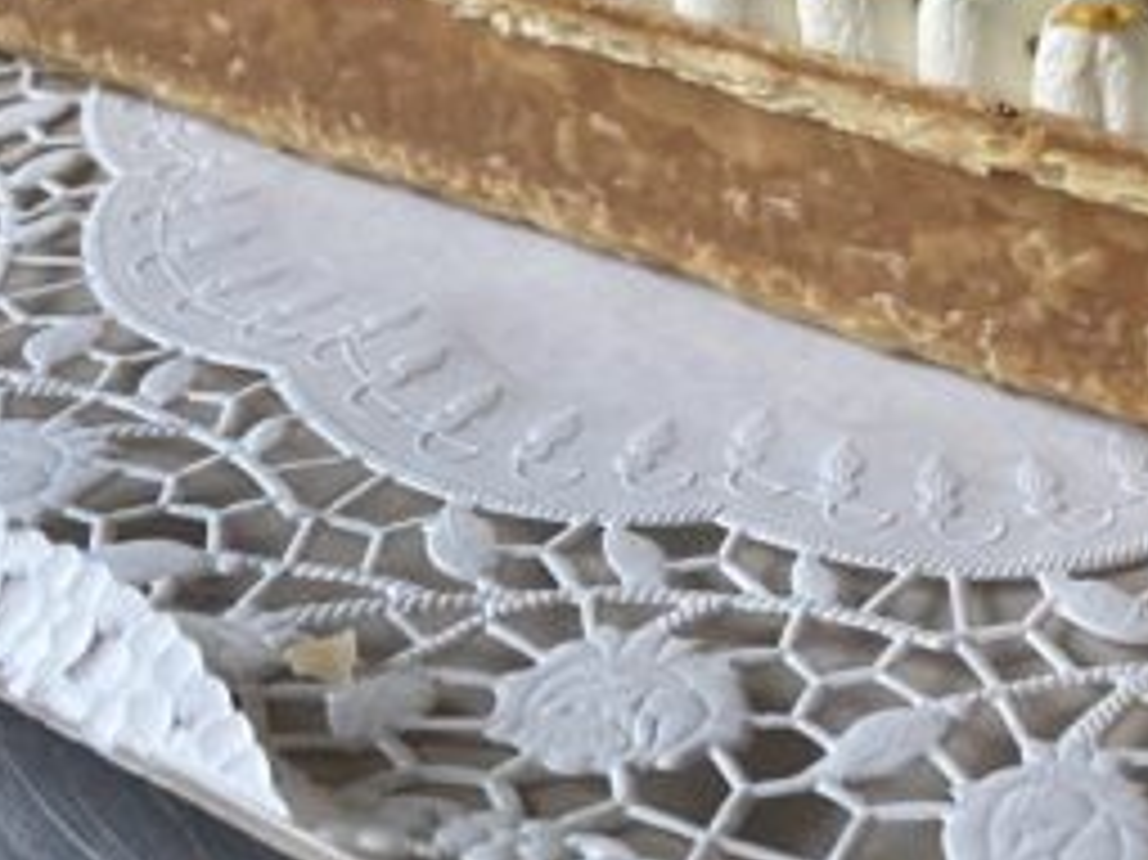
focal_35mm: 68
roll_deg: -2.1
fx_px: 2254
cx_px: 1042
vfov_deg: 21.4
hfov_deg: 27.5
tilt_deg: -31.5
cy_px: 194
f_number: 1.8
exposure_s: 1/58
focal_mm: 4.25
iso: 500
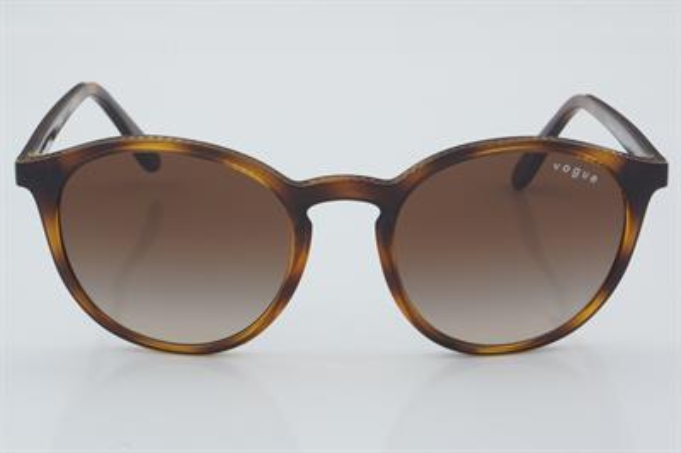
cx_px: 340
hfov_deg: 24.6
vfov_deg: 16.5
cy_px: 226
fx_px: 1559
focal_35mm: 82
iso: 100
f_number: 32
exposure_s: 1/4
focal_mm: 55
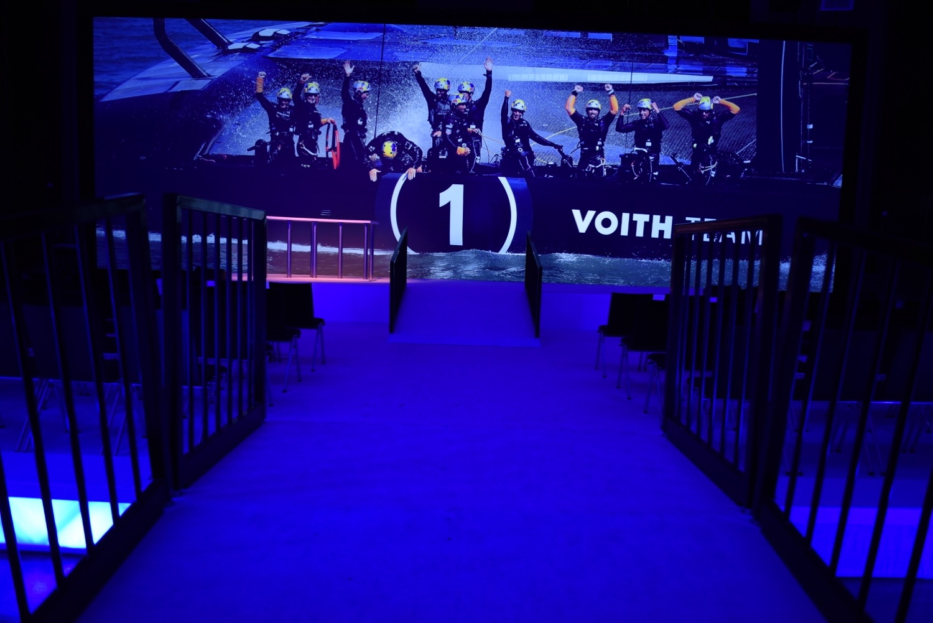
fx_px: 674
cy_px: 312
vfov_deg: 49.6
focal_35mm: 26
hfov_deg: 69.4
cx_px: 466
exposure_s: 1/80
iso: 2000
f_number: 2.8
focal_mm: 26
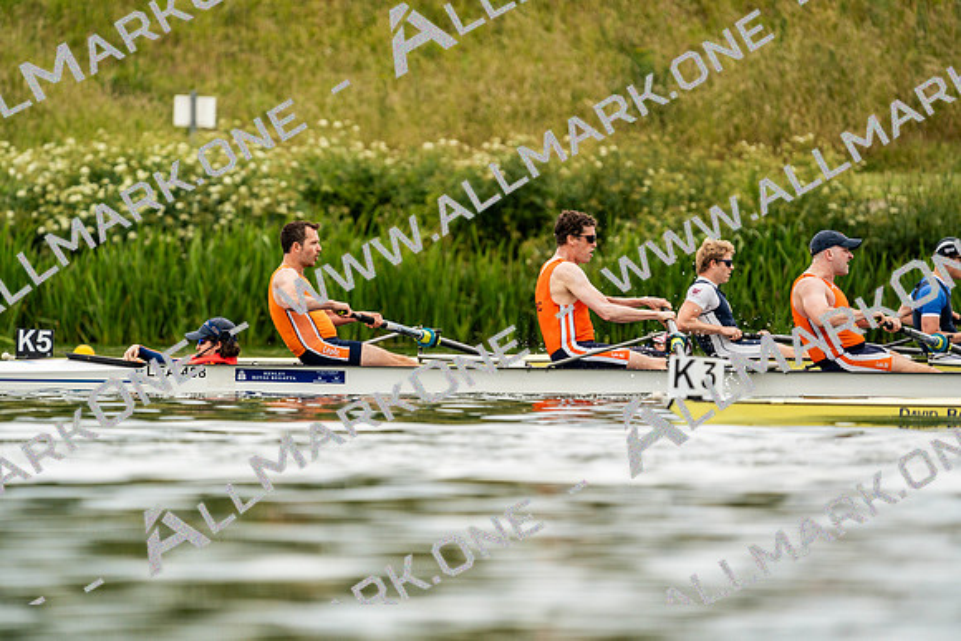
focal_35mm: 500
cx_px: 480
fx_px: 13350
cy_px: 320
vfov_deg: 2.8
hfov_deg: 4.1
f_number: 6.3
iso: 500
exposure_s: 1/2000
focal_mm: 500
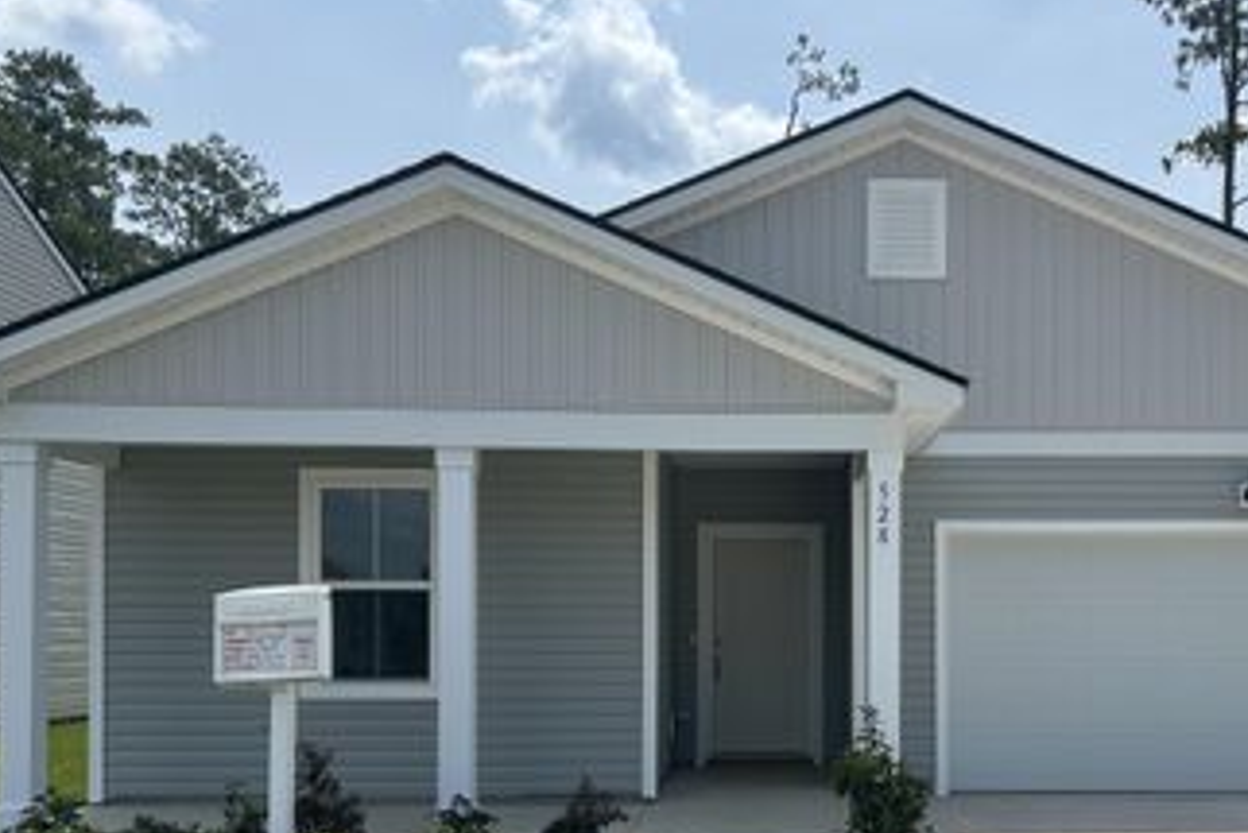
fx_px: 1457
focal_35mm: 42
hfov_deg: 45.7
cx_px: 822
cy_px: 618
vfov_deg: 31.4
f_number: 1.5
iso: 50
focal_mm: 5.7
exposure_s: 1/6993
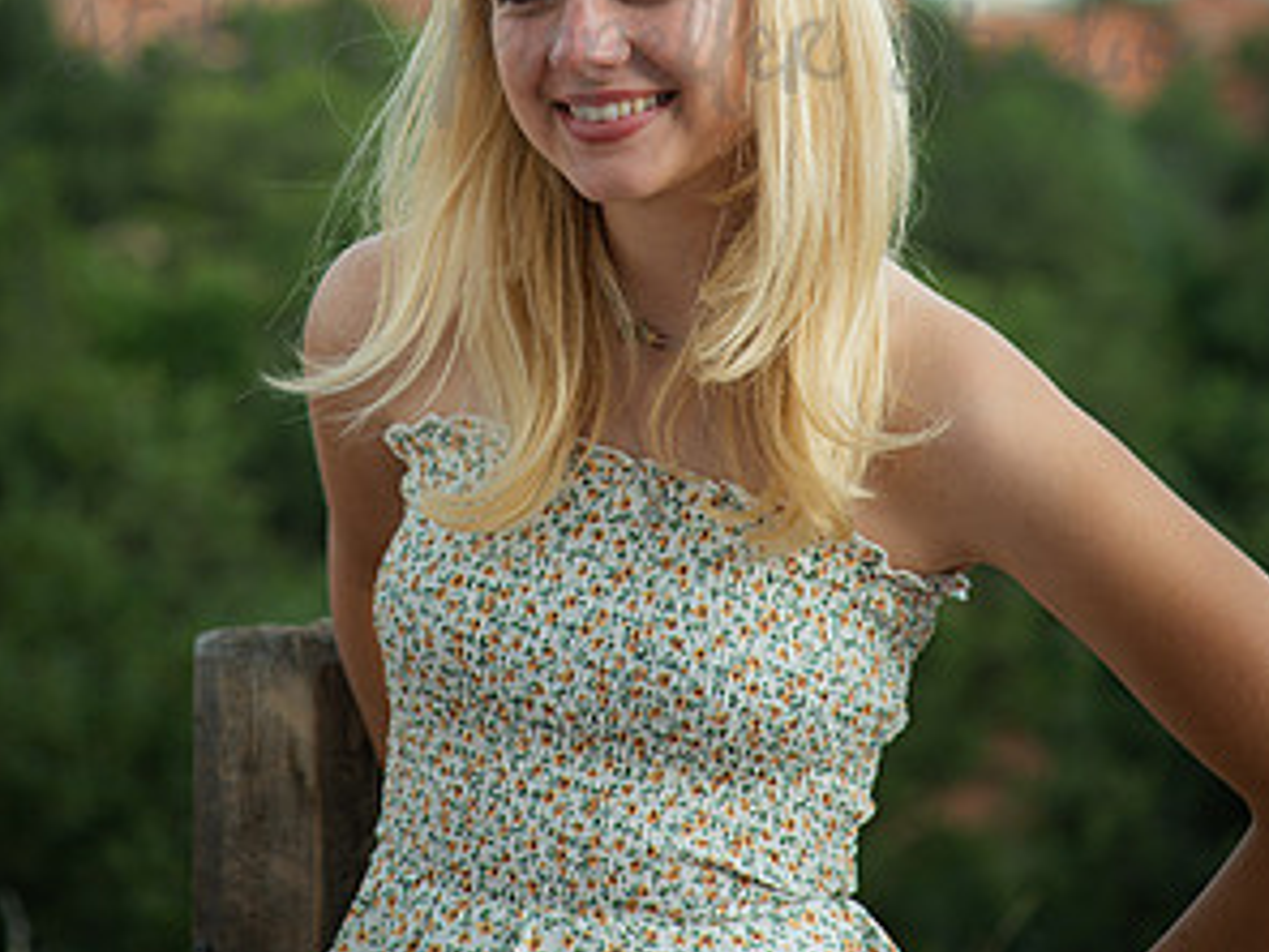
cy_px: 30
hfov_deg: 15.9
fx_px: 4546
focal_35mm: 124
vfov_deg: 11.8
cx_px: 637
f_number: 3.5
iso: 100
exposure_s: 1/250
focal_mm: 85
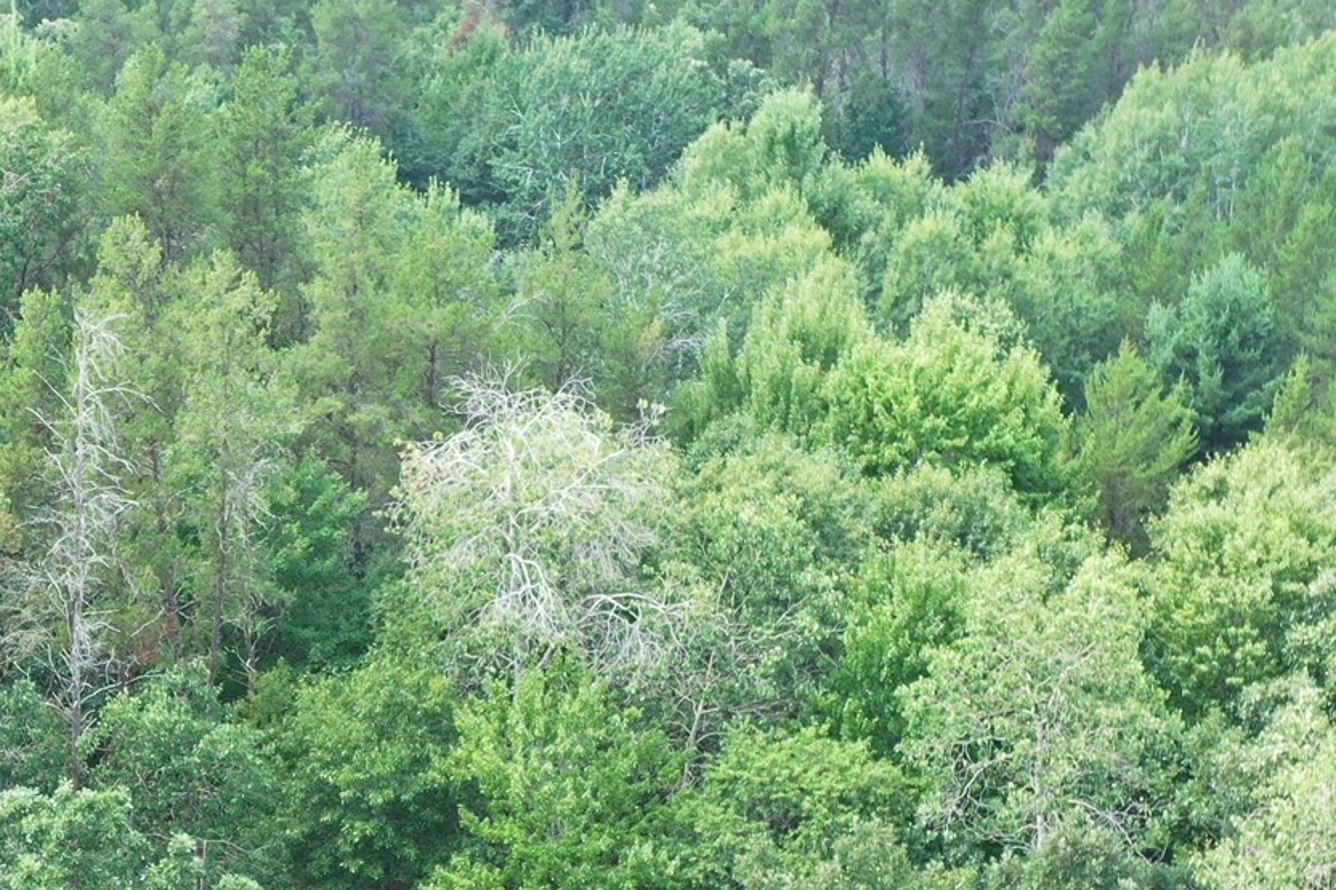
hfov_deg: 27.4
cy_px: 977
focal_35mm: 73
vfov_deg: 18.0
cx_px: 346
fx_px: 2708
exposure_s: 1/120
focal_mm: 10.26
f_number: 3.5
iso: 100
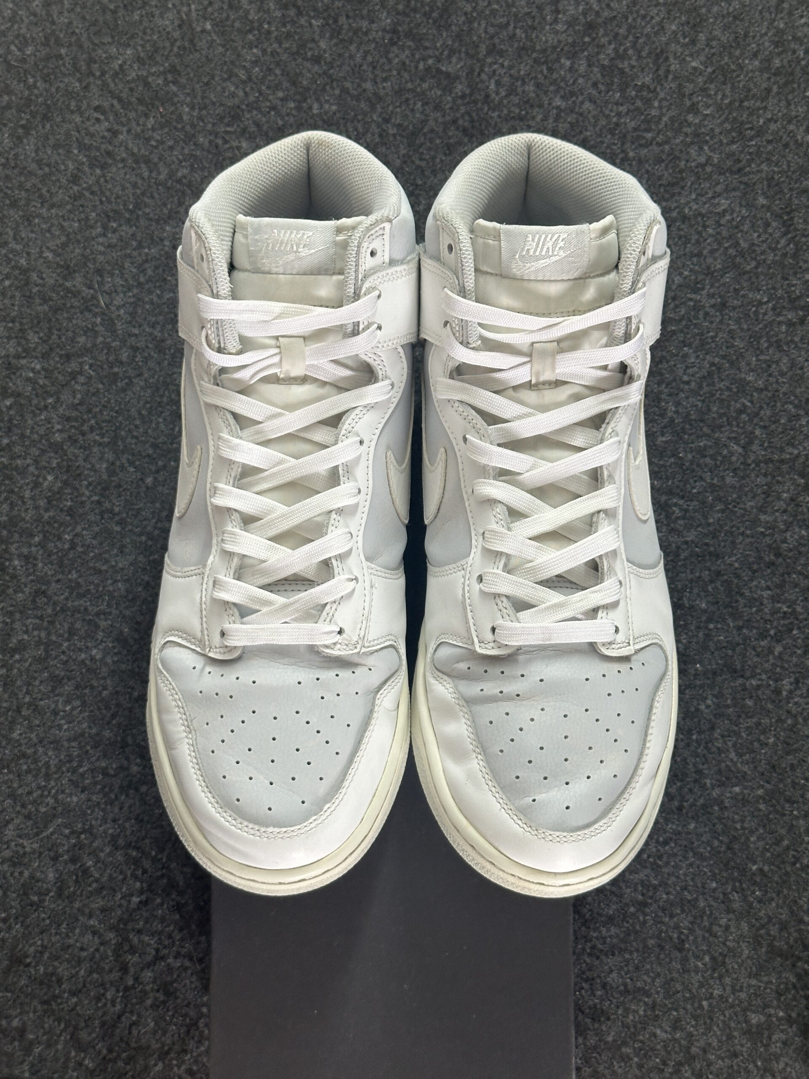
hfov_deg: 30.3
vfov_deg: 39.7
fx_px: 1496
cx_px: 404
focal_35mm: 48
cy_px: 540
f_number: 1.78
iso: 160
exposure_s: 1/50
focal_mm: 6.86
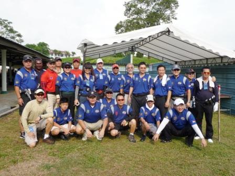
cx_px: 118
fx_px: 217
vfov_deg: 44.2
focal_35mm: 32
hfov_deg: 56.8
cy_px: 88
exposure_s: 1/800
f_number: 3.5
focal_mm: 5.3
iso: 100
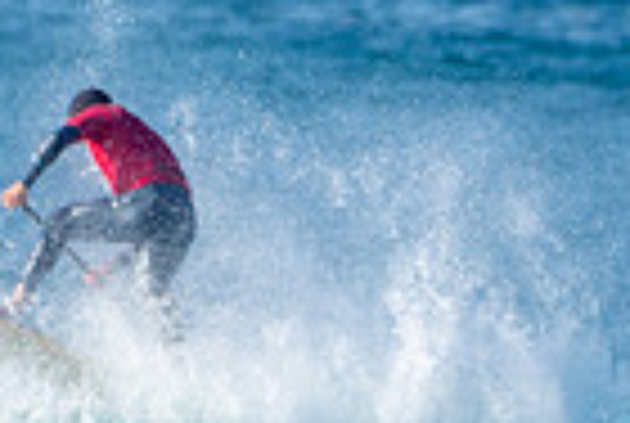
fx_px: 54348
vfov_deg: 0.4
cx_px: 162
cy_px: 542
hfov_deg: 0.7
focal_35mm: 3099
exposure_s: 1/1000
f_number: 5.6
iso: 200
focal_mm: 500
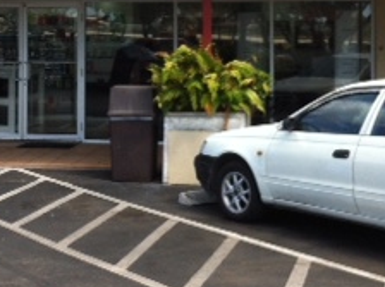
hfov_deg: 19.4
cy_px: 33
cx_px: 57
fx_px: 1110
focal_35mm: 100
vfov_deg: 14.6
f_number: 2.8
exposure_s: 1/539
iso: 80
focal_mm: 3.85
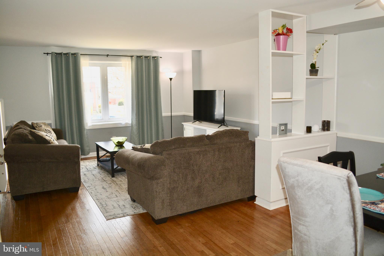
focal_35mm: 27
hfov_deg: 67.4
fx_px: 288
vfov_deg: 47.9
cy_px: 128
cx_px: 192
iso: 400
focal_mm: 18
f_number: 3.5
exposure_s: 1/125
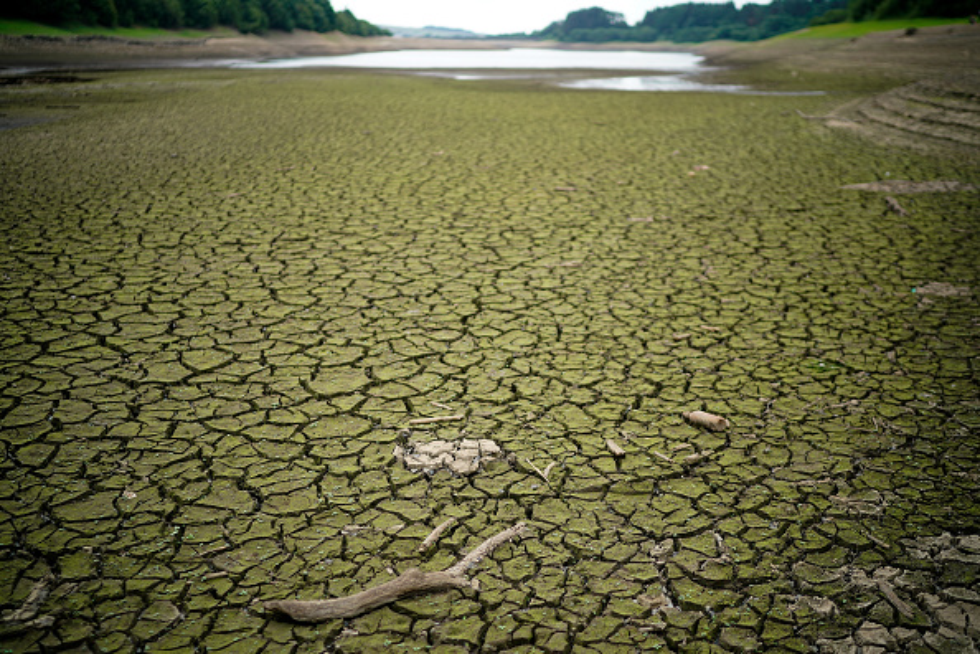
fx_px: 953
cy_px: 327
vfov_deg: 37.9
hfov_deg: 54.4
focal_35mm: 35
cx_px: 490
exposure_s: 1/3200
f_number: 1.4
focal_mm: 35
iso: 200
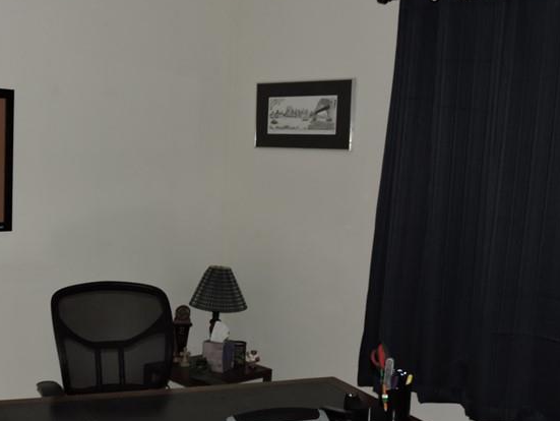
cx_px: 189
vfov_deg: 28.0
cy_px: 262
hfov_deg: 36.4
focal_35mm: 52
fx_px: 842
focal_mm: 5
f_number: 3.5
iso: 200
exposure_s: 1/30
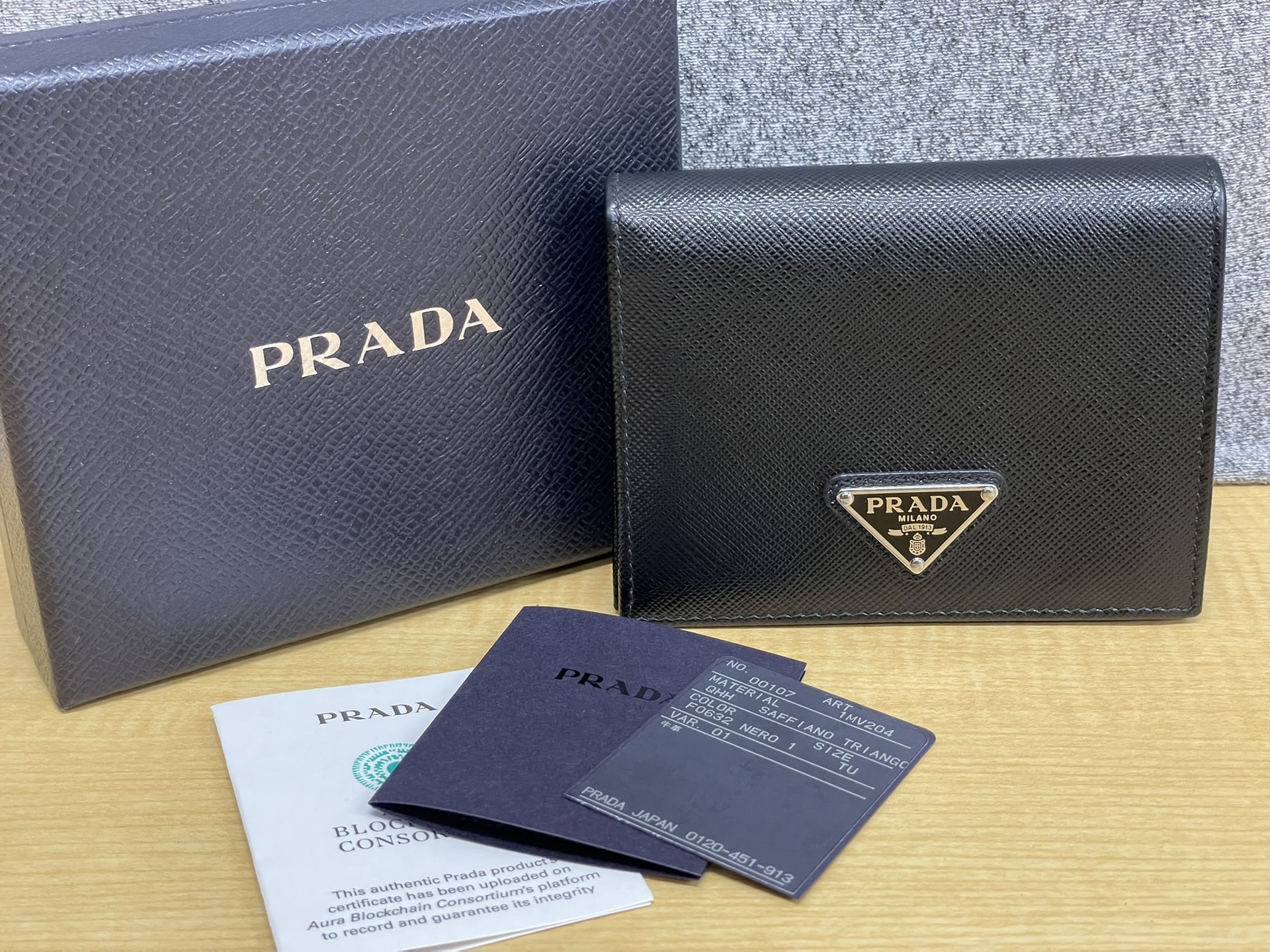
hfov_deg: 36.8
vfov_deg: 28.0
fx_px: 1908
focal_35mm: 52
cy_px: 476
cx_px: 635
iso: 250
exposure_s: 1/60
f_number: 2
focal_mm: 6
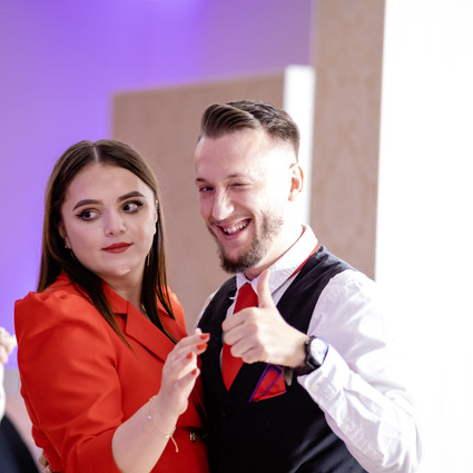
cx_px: 176
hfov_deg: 10.7
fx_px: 2535
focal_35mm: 164
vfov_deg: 10.7
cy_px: 236
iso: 1000
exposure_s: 1/160
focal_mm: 85
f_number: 1.8
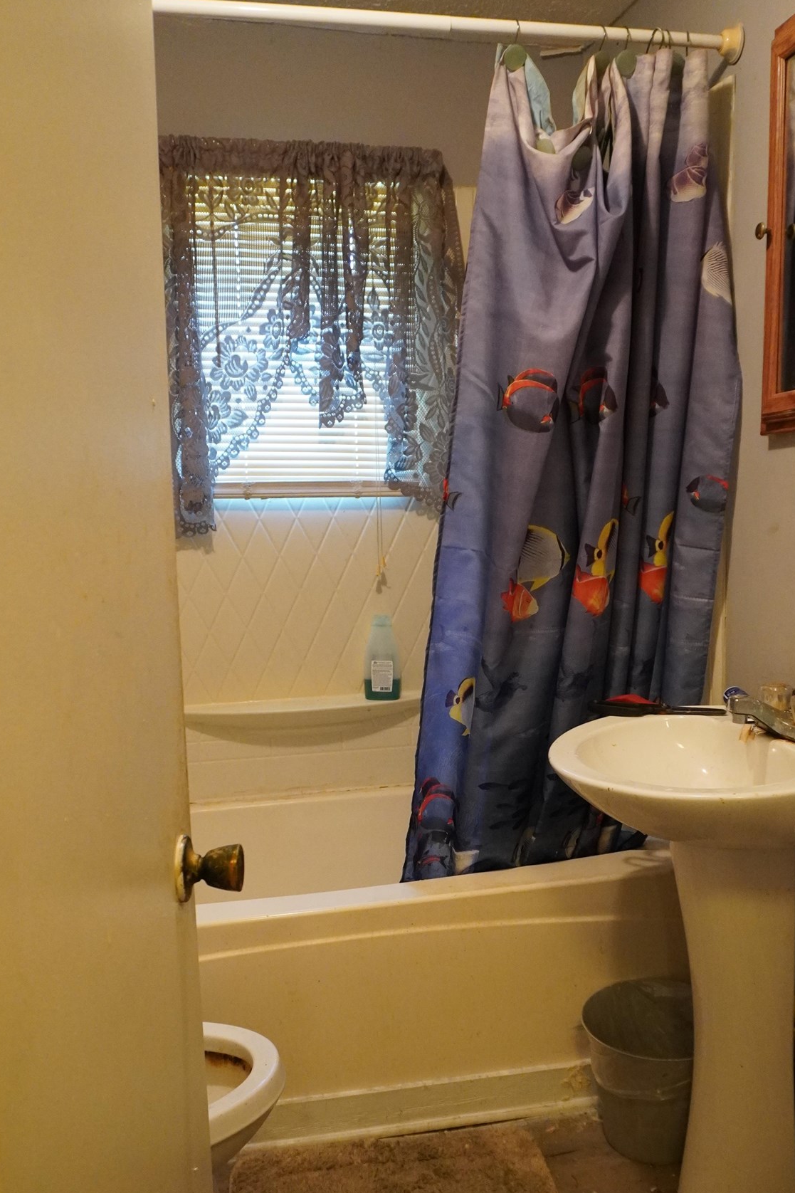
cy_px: 701
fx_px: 1093
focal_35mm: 33
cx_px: 451
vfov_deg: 56.9
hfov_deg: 39.9
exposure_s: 1/160
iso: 3200
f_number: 3.5
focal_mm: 16
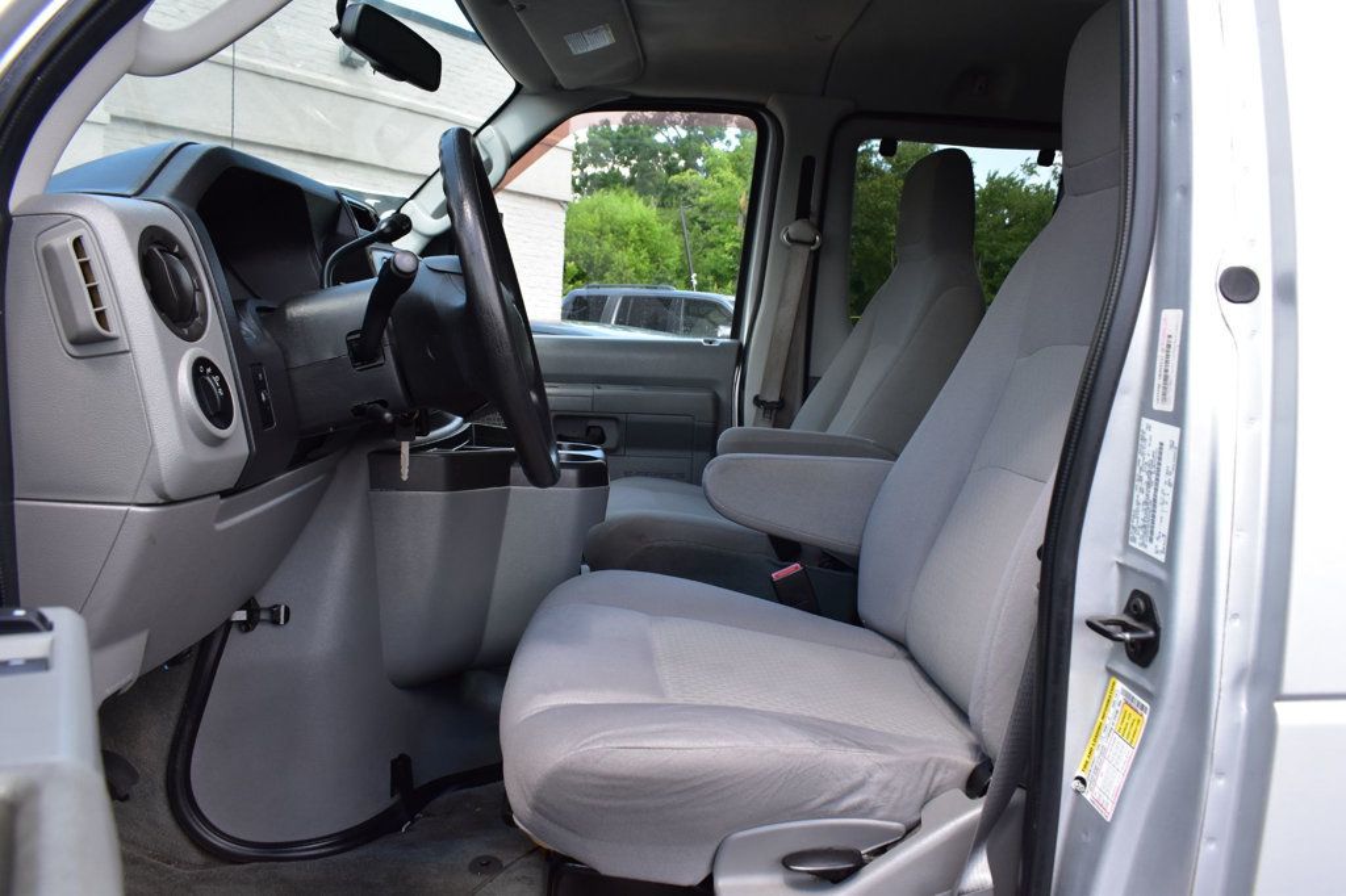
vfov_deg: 47.9
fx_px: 1009
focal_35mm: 27
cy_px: 448
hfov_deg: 67.4
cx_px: 673
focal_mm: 18
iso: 400
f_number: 9
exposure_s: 1/125
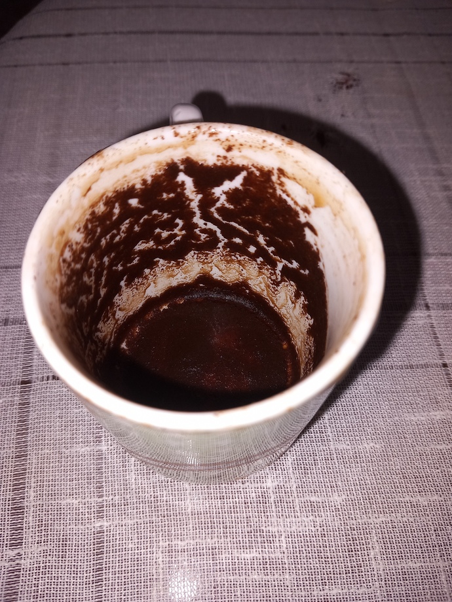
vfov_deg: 65.3
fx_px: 470
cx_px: 226
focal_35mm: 27
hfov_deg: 51.4
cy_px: 301
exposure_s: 1/100
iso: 32
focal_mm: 4
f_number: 1.8
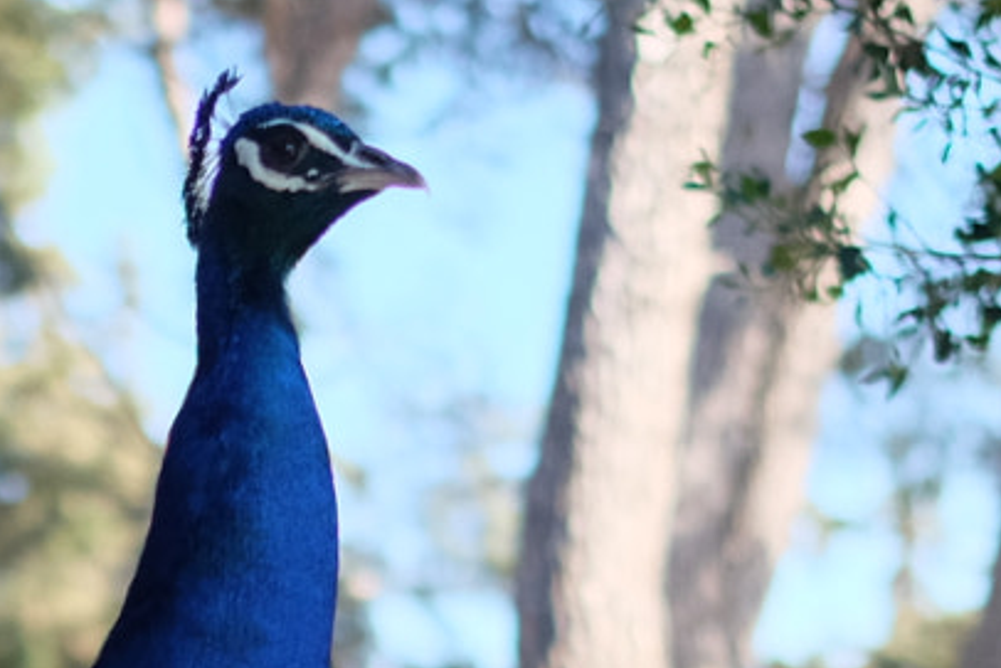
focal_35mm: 138
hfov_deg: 14.7
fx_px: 3838
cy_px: 931
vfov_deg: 9.7
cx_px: 49
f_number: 1.4
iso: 800
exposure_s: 1/1300
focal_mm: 23
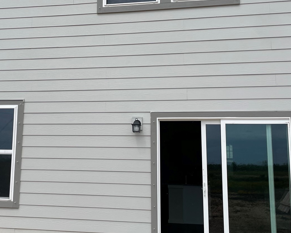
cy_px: 95
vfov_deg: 30.2
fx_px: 431
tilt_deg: +8.6
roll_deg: -1.3
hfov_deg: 36.7
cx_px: 83
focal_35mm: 50
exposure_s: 1/6494
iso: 32
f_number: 1.6
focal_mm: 4.2
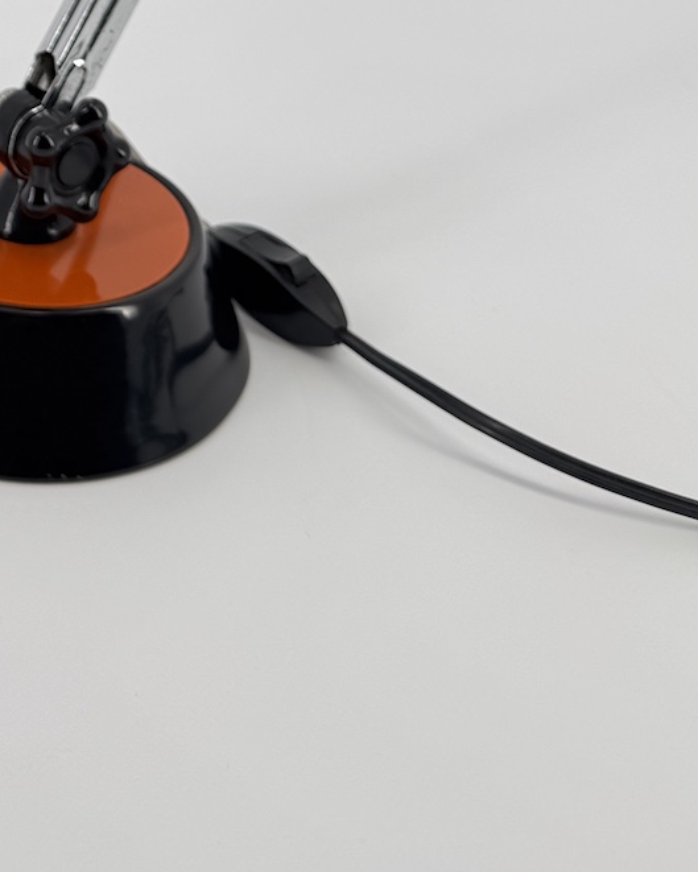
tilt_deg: -15.3
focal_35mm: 68
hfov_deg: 20.7
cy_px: -272
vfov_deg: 24.3
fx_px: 1756
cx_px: -182
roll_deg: -0.8
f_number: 1.78
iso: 80
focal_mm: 6.76
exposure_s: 1/488
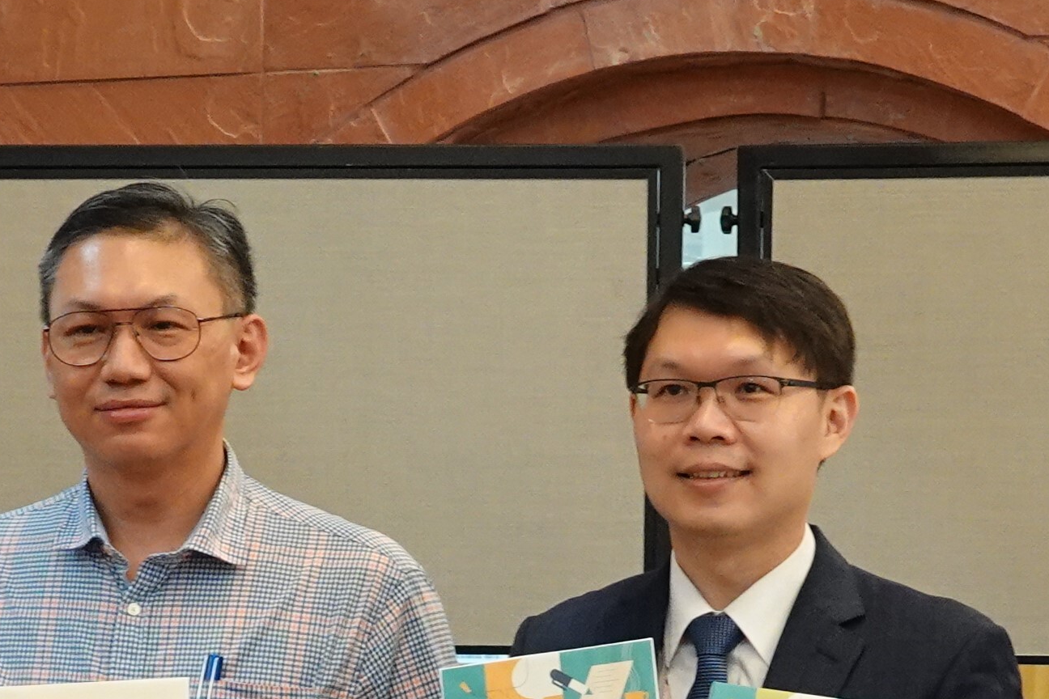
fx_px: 3729
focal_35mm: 128
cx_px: 624
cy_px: 1032
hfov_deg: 16.0
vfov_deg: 10.4
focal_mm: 12.04
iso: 1000
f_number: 2.8
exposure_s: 1/40
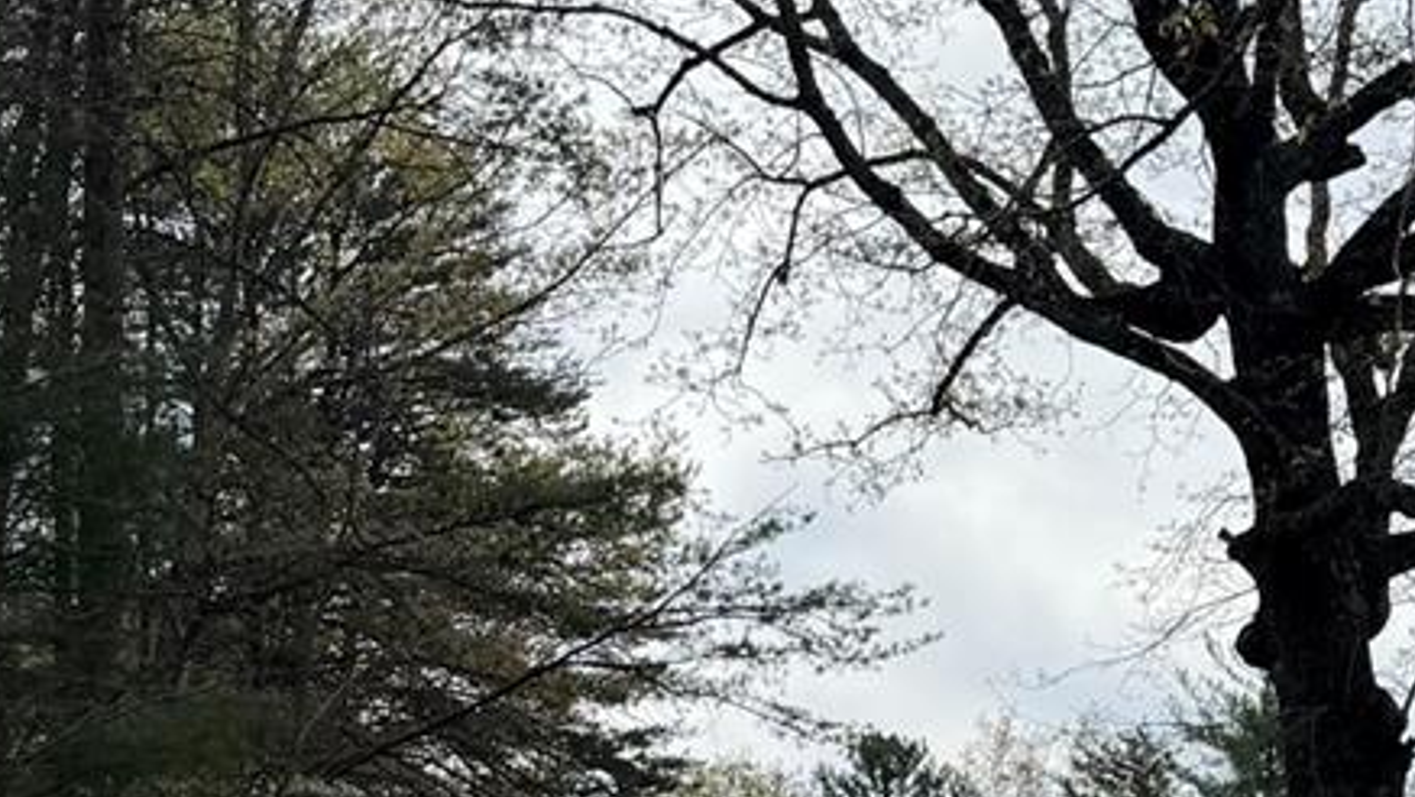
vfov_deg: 12.5
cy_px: 1186
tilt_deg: +3.7
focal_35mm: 92
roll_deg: +0.4
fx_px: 3452
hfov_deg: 22.8
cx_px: 1146
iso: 80
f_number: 1.78
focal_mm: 6.76
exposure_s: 1/6711
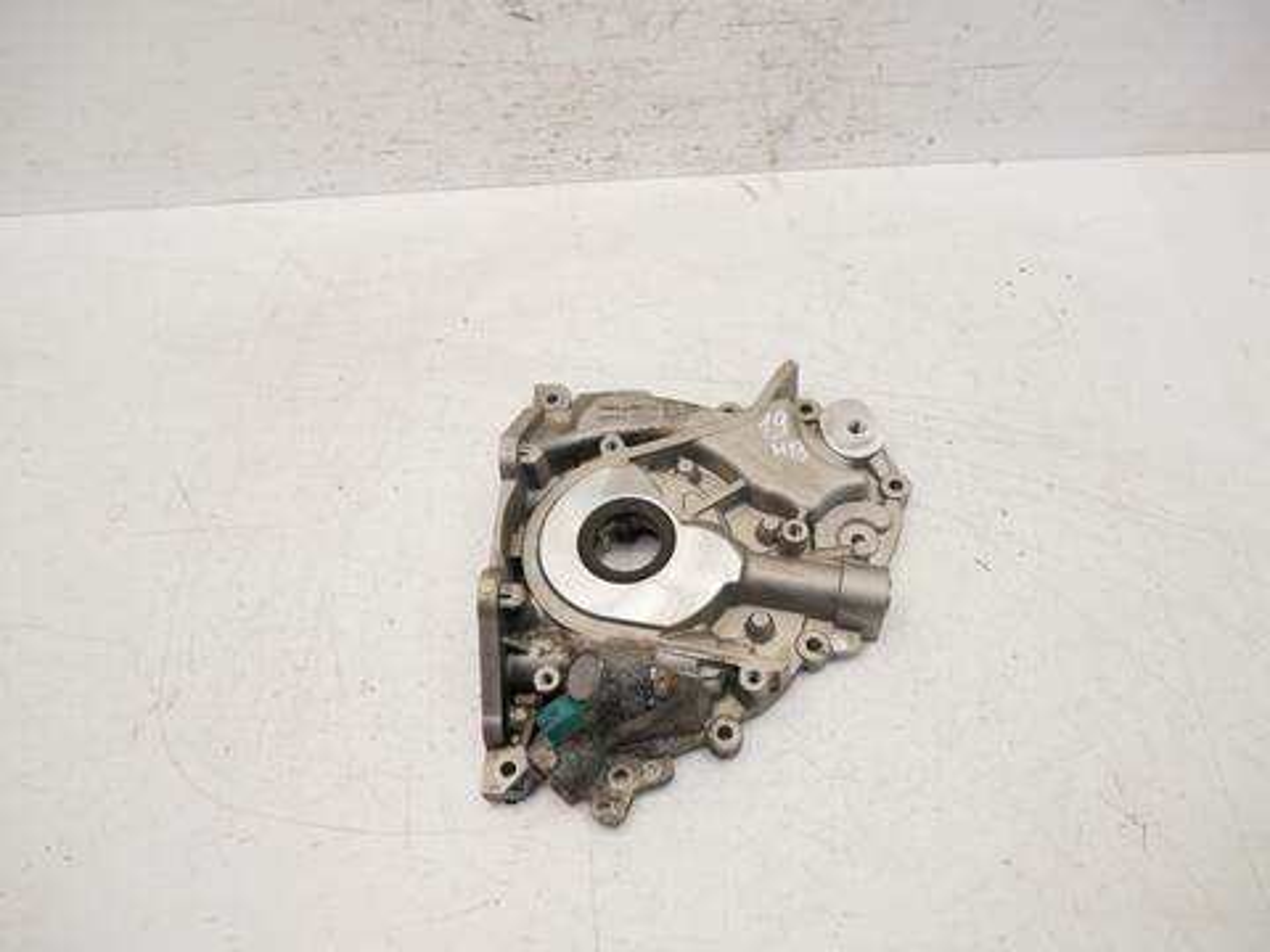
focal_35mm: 24
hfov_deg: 71.6
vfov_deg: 56.8
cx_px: 635
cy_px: 476
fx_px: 881
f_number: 3.5
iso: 250
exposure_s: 1/60
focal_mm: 12
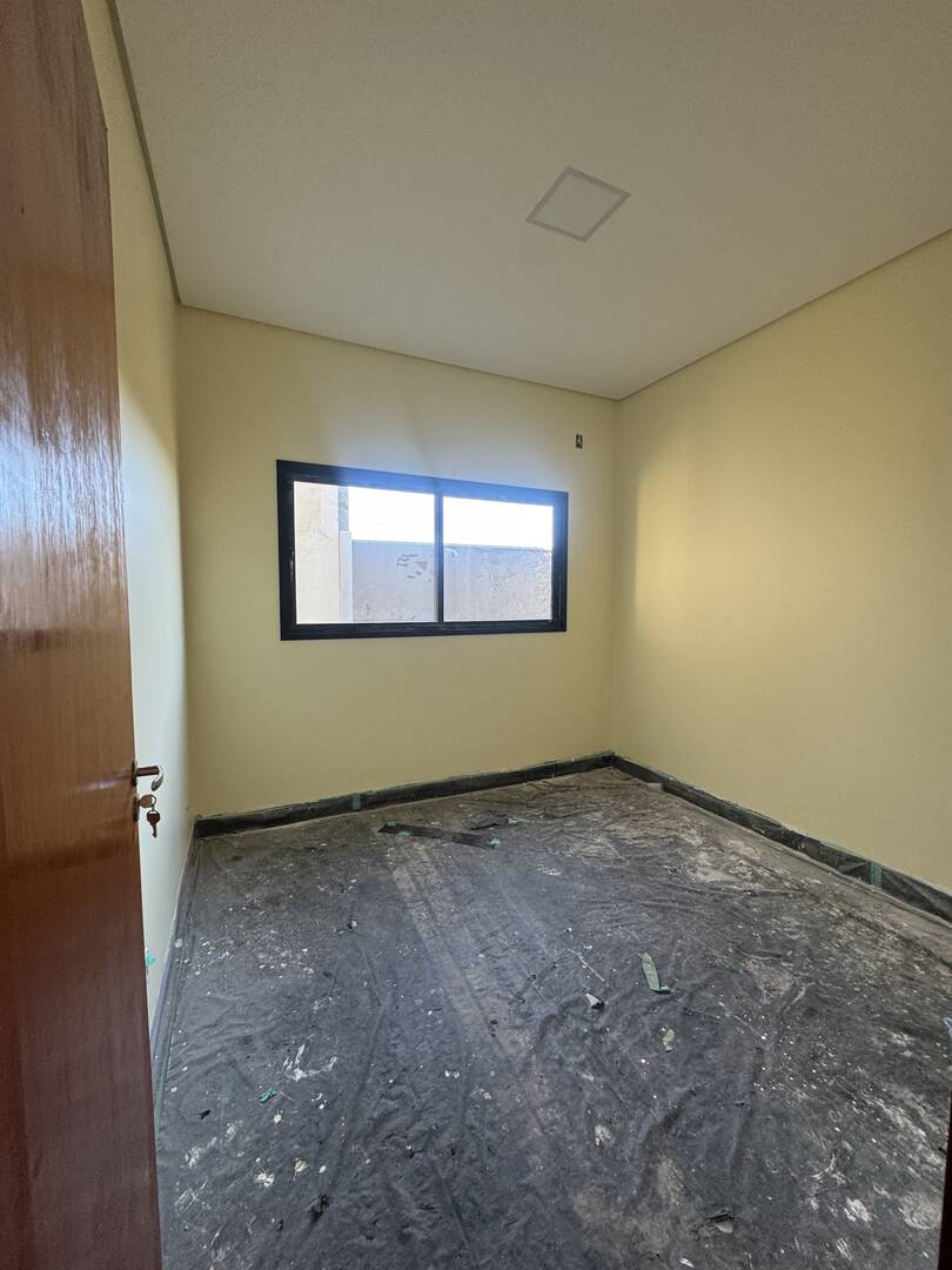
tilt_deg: -4.5
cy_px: 635
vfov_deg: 102.1
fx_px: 513
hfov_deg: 85.7
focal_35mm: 14
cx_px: 476
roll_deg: +0.5
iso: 125
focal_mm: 2.22
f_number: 2.2
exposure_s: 1/99
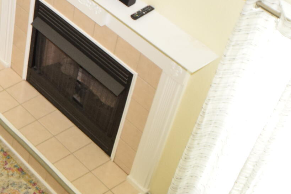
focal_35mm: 77
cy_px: 122
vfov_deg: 17.7
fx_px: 622
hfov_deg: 22.2
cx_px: -133
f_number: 5
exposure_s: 1/100
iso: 800
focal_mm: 14
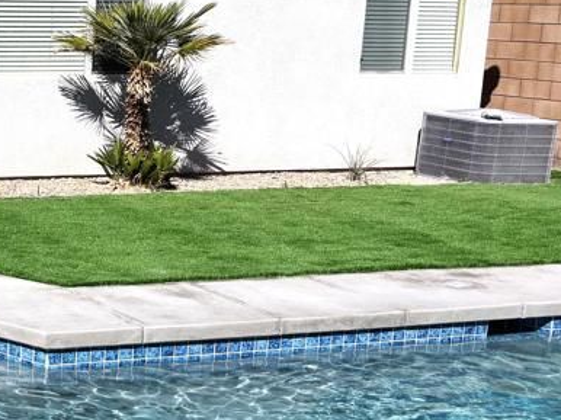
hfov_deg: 25.0
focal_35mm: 69
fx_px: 1118
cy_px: 212
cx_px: -135
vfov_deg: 21.3
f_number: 1.6
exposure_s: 1/7813
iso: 50
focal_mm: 5.96
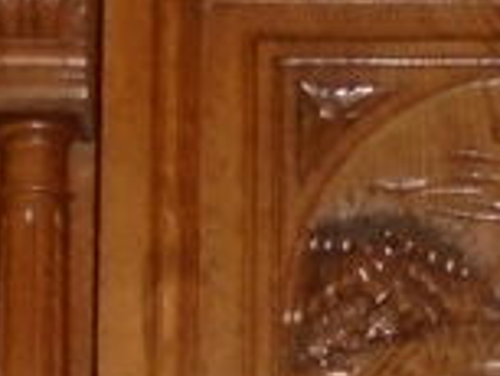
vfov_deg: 8.6
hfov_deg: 11.6
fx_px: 2457
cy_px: 461
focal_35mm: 170
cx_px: 412
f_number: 3.5
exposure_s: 1/30
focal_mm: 4.6
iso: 400
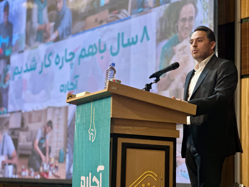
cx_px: 124
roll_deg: -2.3
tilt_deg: +9.0
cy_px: 94
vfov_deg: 19.1
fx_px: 554
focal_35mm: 77
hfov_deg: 25.3
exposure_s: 1/40
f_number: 2.8
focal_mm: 9
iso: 320
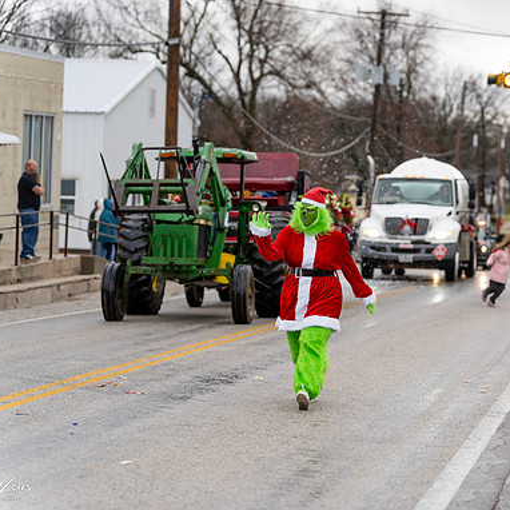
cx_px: 344
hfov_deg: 13.5
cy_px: 257
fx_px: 2150
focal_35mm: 129
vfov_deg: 13.5
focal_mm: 100
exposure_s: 1/640
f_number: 2.8
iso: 250
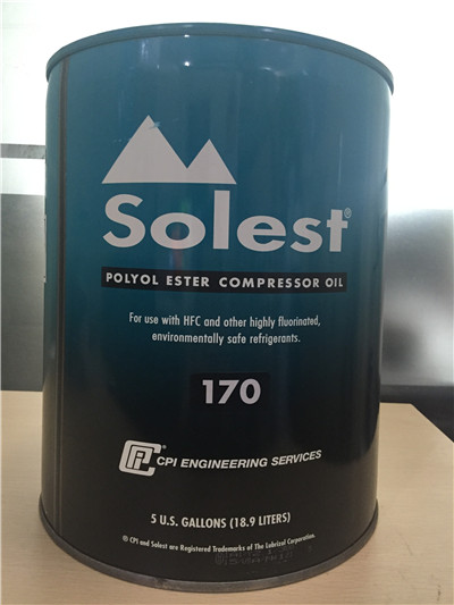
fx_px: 507
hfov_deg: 48.2
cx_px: 227
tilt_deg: -3.7
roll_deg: -2.0
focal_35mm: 29
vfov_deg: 61.6
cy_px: 302
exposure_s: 1/33
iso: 250
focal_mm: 4.15
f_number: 2.2
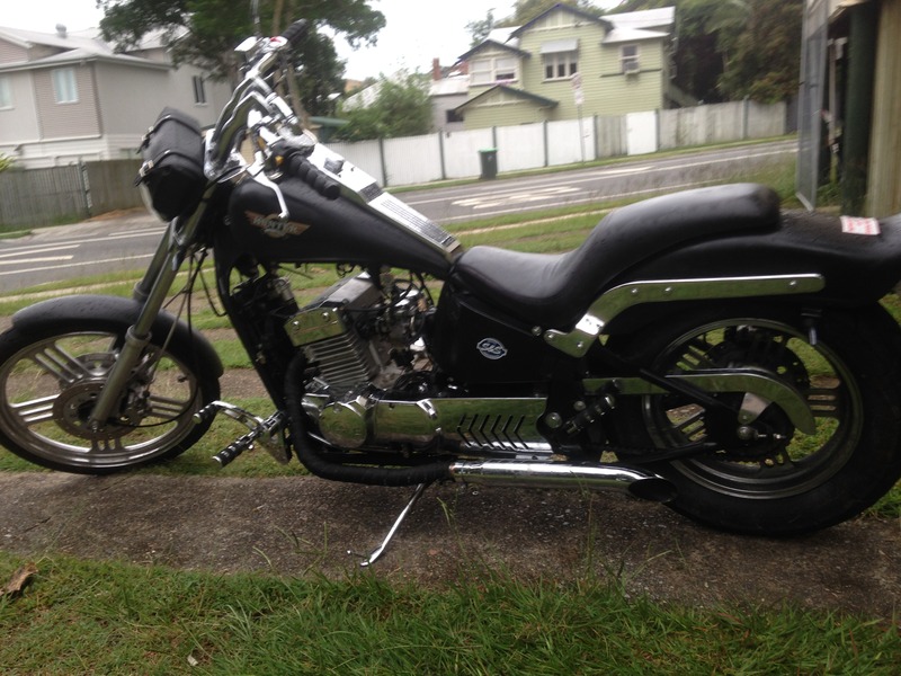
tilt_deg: -12.7
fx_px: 859
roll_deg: +2.8
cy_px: 338
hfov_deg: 55.4
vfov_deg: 42.9
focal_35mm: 33
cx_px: 450
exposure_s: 1/30
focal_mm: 4.12
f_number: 2.4
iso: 50
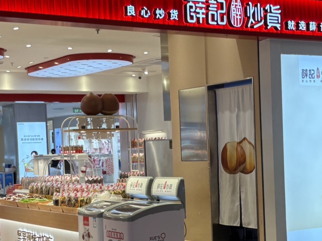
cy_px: 178
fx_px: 707
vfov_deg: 19.3
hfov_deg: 25.6
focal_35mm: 76
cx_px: 205
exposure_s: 1/122
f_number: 1.6
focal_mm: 5.96
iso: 32
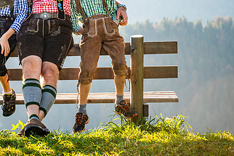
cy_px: 32
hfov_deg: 10.9
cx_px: 58
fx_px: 1229
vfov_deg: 7.3
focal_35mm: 189
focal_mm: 105
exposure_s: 1/250
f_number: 7.1
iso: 100
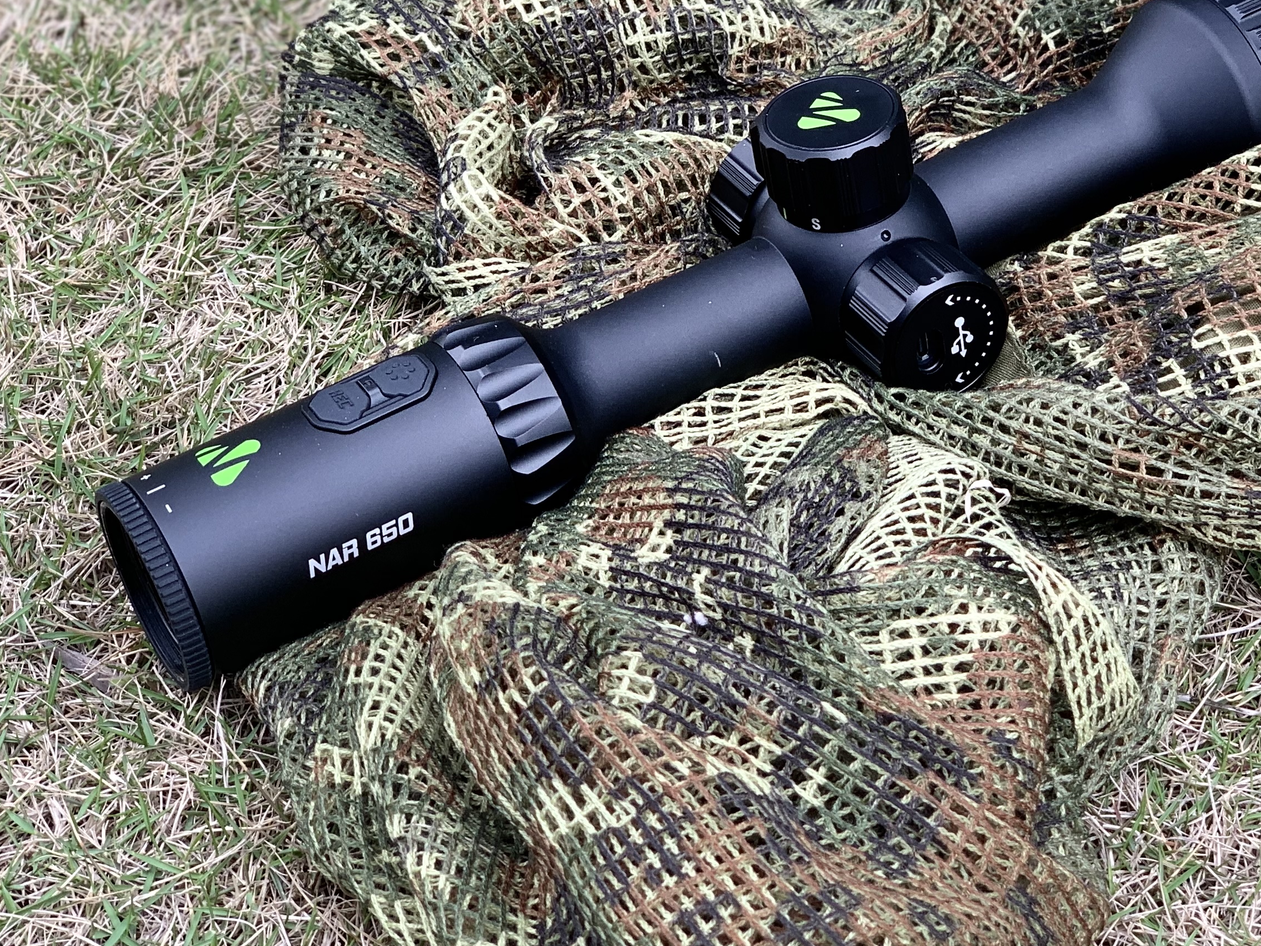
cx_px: 860
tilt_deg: -35.3
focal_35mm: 92
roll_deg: +2.1
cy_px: 221
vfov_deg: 16.0
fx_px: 3351
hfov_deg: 21.2
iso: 32
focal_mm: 6
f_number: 2.4
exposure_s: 1/122
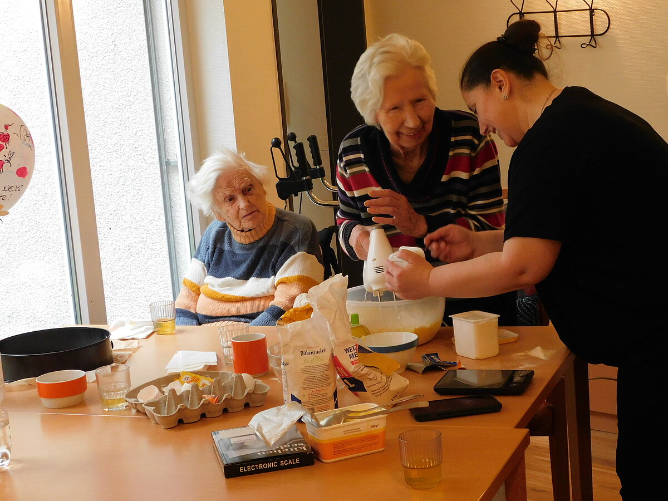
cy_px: 250
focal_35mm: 59
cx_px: 334
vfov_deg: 24.8
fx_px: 1139
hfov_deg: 32.7
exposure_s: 1/25
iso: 400
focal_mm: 10.4
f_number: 4
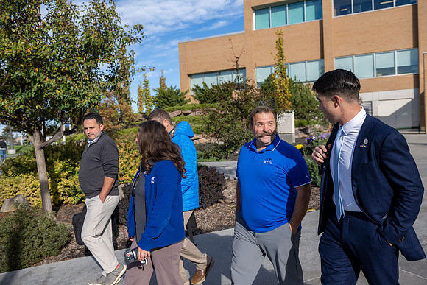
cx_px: 214
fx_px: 380
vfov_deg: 41.1
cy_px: 142
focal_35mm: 32
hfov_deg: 58.7
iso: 100
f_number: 4
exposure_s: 1/1000
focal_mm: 32
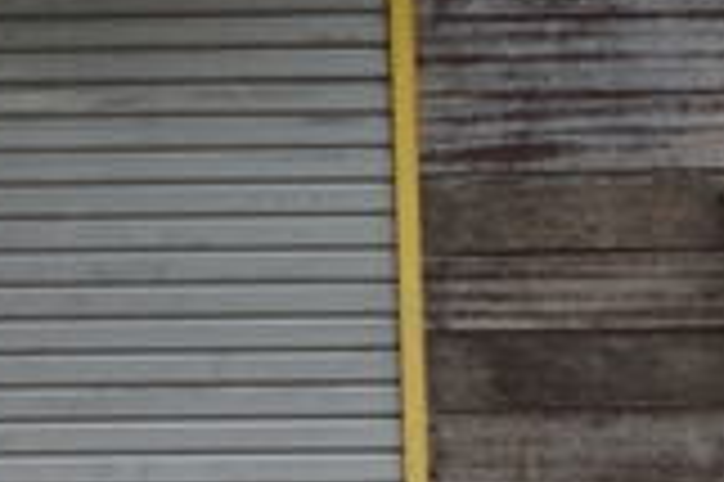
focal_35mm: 261
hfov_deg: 7.8
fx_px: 5253
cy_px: -417
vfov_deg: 5.2
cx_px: -283
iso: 125
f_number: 4
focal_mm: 35
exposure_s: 1/60
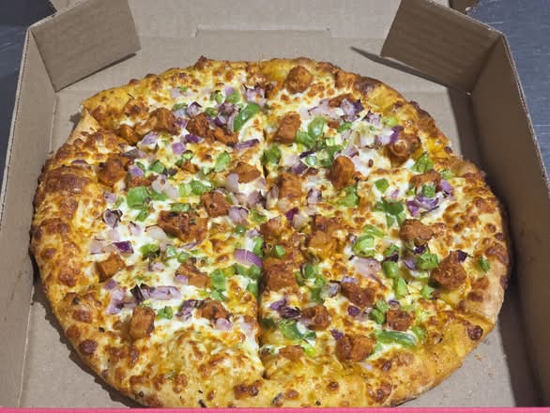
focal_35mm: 69
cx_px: 275
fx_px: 1097
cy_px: 206
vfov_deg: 21.3
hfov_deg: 28.2
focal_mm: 7.9
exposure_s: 1/60
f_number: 2.4
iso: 320
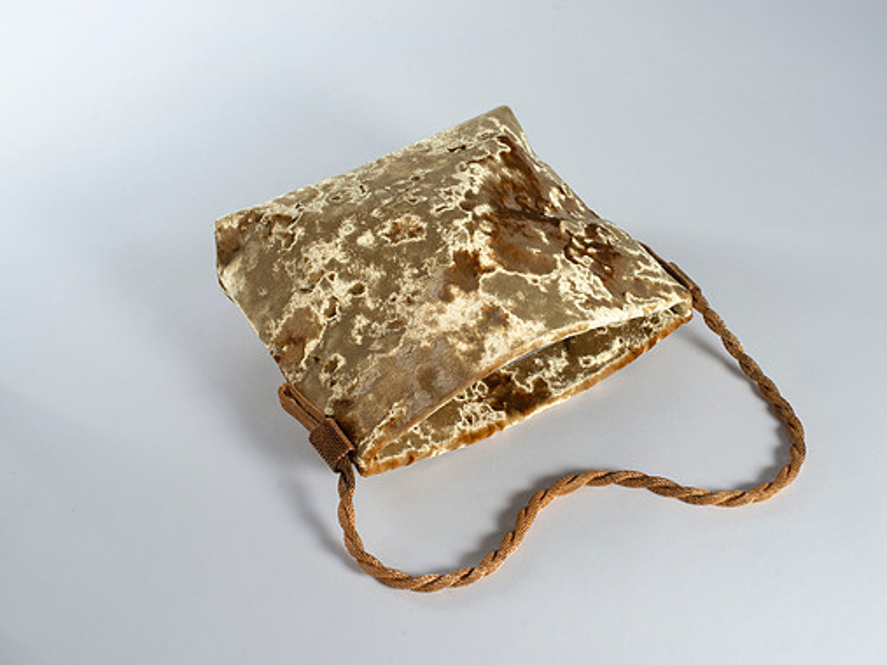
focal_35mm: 55
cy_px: 335
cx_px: 486
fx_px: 1409
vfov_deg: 26.5
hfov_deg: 34.9
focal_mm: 50
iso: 200
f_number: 8
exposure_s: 1/200
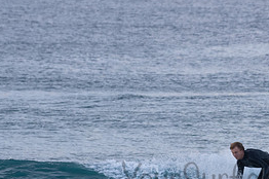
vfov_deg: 1.7
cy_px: 169
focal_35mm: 798
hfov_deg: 2.6
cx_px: 228
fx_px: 5955
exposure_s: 1/1250
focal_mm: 240
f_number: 5.6
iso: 1100
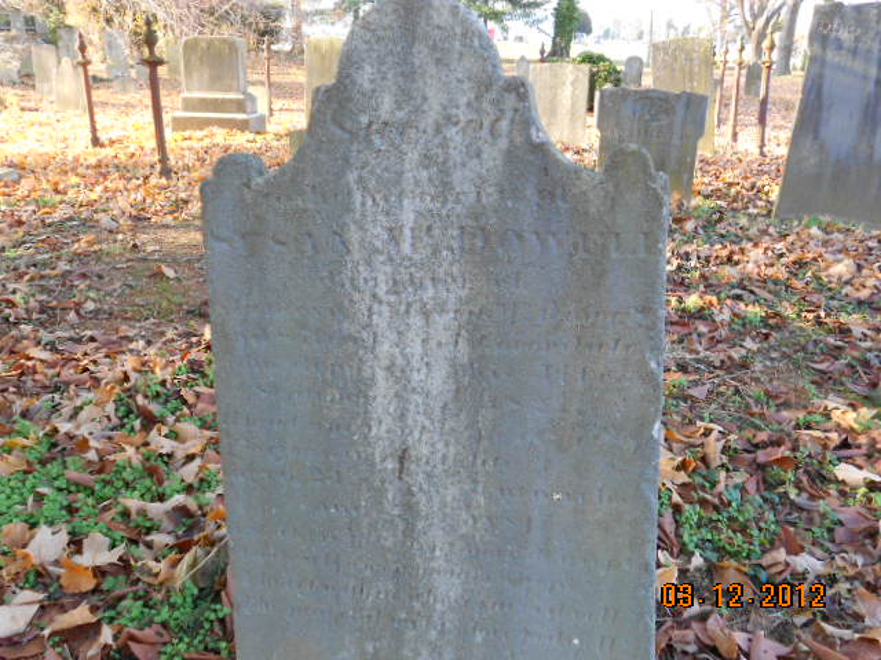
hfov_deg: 56.8
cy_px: 330
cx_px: 440
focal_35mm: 32
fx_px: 814
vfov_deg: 44.2
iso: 80
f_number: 3.6
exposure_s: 1/30
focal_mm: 5.8
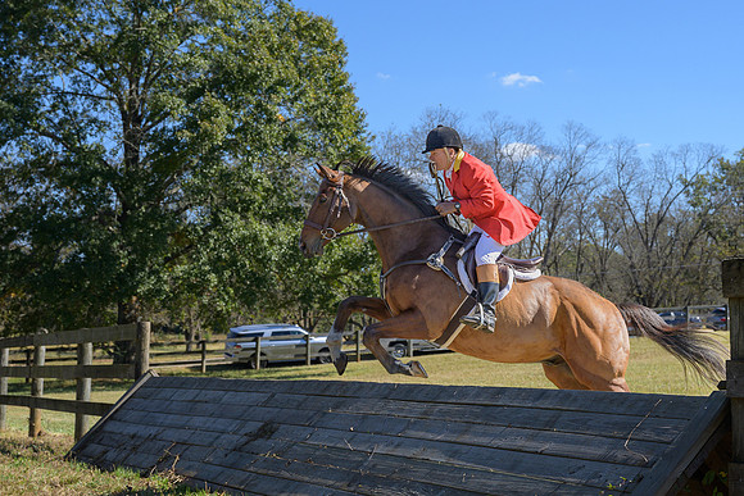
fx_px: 1214
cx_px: 451
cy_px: 225
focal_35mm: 59
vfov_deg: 23.1
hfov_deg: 34.0
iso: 200
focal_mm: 44
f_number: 5.6
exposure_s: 1/800
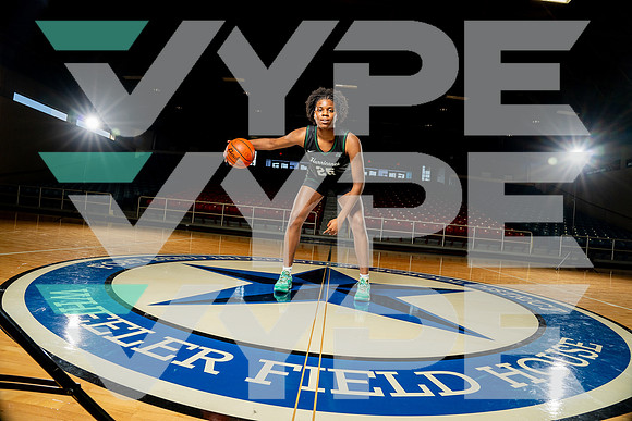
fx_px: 351
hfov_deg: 84.0
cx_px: 316
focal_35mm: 20
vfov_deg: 62.0
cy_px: 210
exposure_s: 1/250
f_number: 5.6
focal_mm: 20
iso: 640
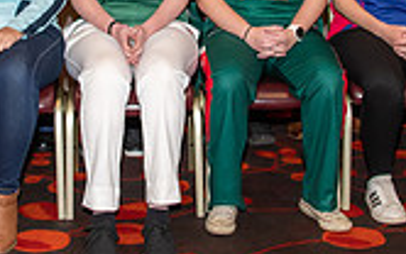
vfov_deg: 14.2
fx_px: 997
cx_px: 157
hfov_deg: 23.0
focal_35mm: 90
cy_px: -29
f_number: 5.6
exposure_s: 1/60
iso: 800
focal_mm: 24
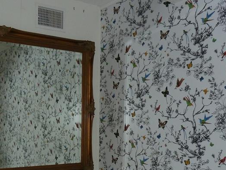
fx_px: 320
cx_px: 90
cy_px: 131
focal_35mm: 49
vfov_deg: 29.2
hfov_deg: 38.7
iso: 160
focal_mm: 4.1
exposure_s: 1/30
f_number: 3.3
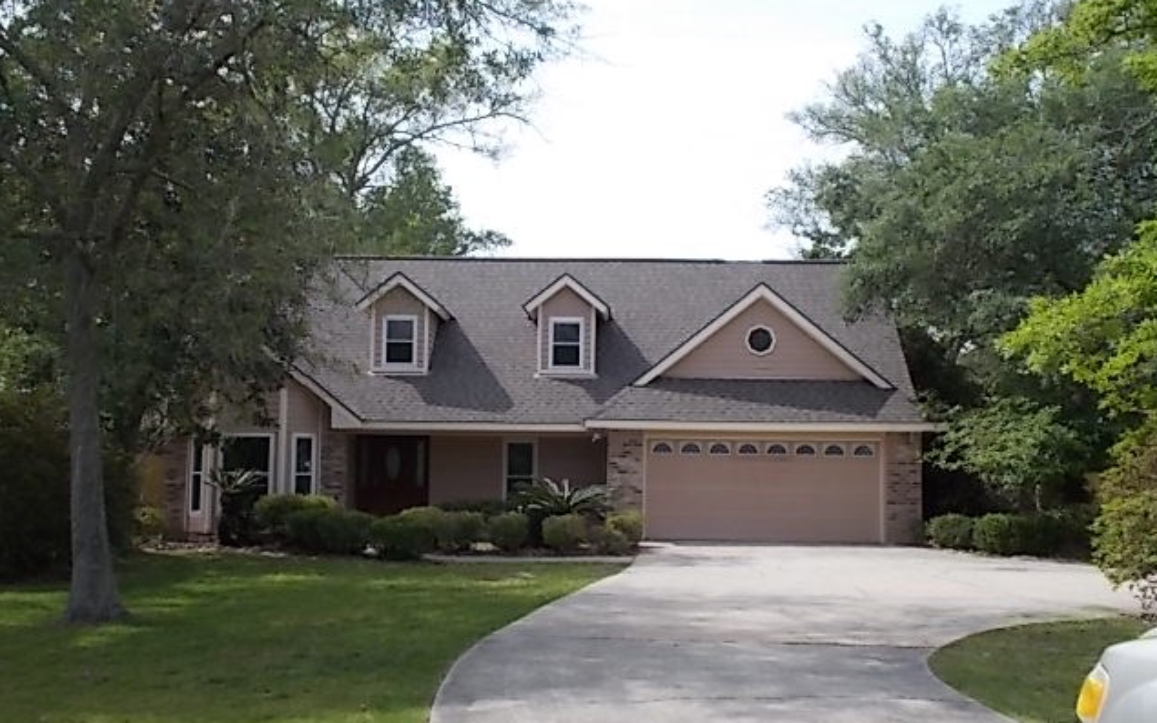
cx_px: 578
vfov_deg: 27.4
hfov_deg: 42.6
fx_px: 1482
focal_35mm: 47
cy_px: 388
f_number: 4.2
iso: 80
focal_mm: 7.9
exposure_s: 1/500
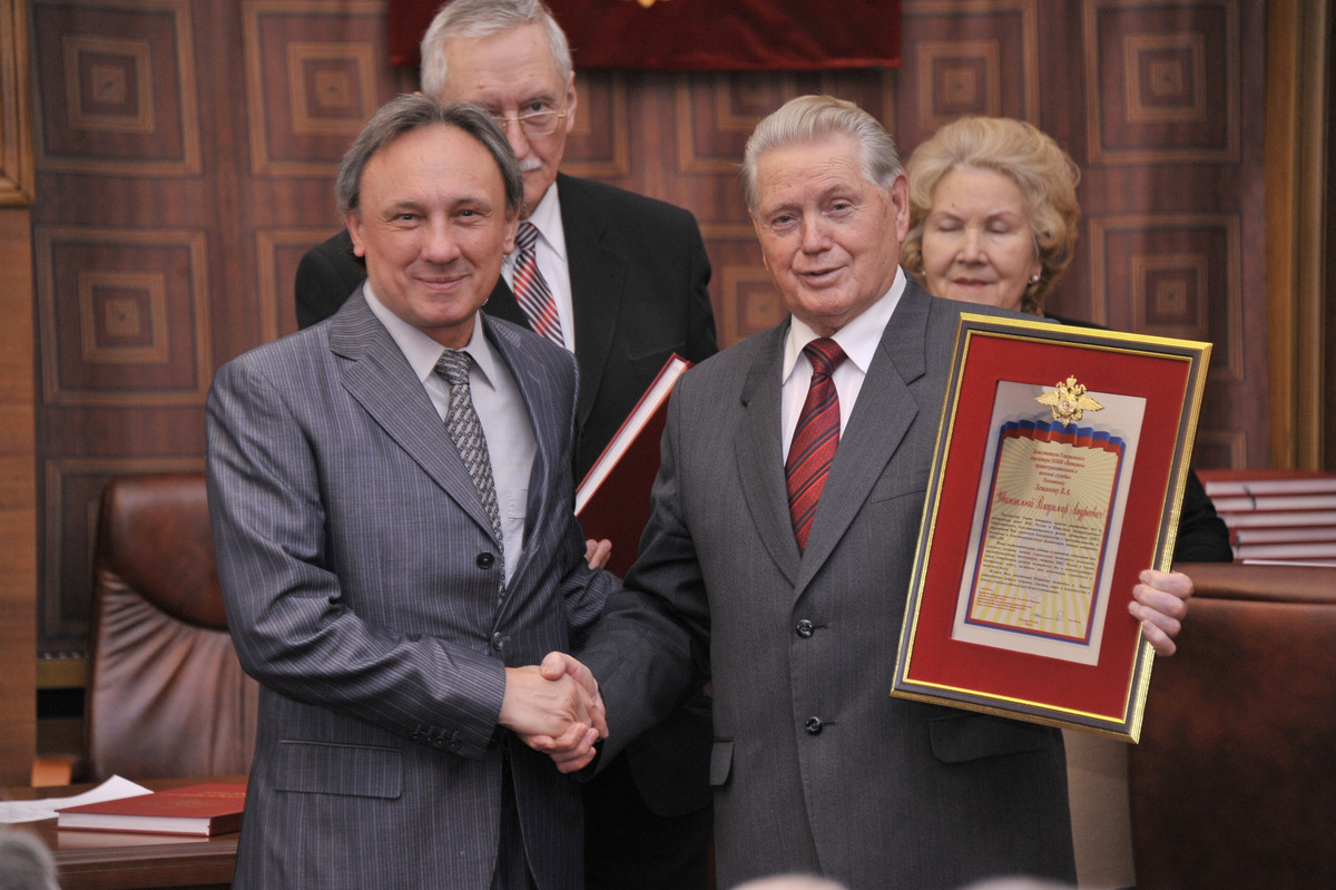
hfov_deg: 13.7
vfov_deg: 9.1
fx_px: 5564
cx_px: 668
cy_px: 445
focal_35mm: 150
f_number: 5.6
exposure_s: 1/60
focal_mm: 150
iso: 1250
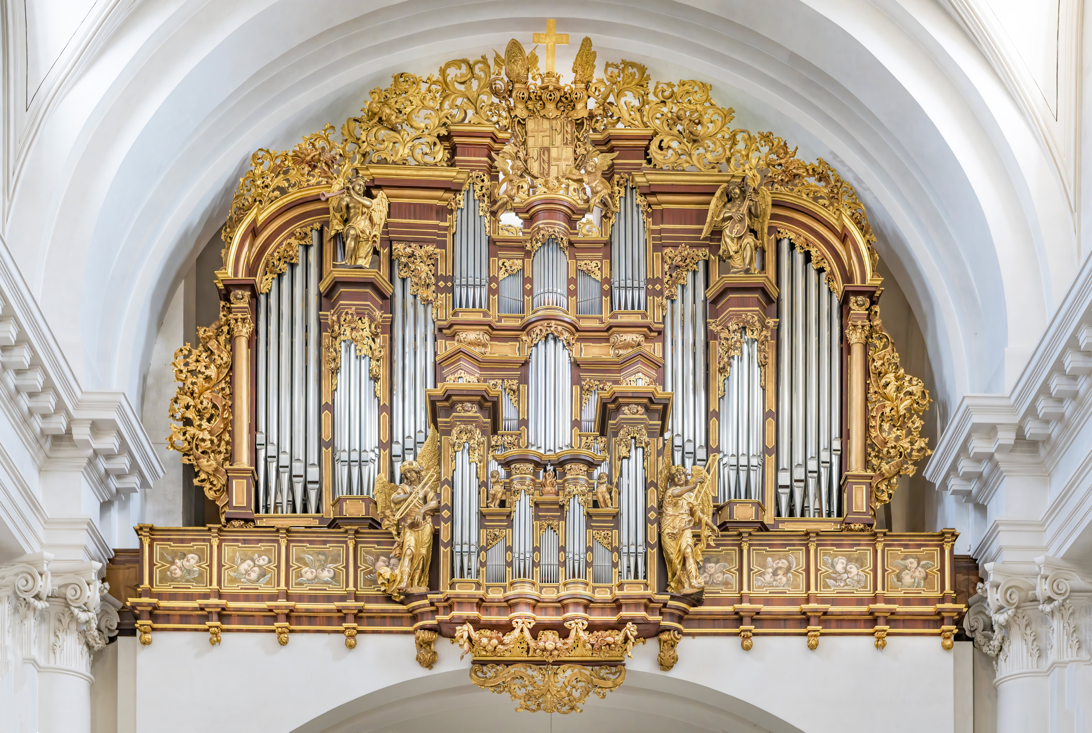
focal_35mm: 62
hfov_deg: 32.3
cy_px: 366
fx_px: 1884
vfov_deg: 22.0
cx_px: 546
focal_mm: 62
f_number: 8
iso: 1250
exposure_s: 1/25
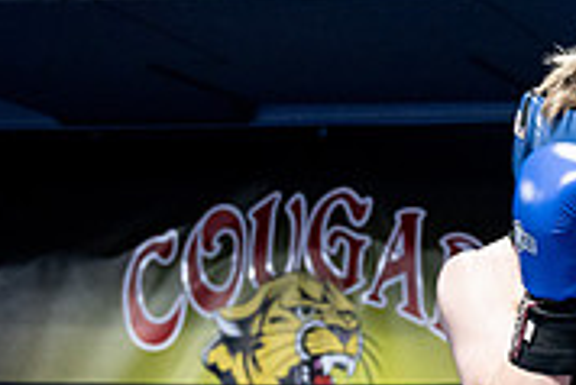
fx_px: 1986
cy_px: 510
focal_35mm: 124
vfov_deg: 10.8
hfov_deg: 15.4
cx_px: 825
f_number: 2.8
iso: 8000
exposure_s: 1/1000
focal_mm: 38
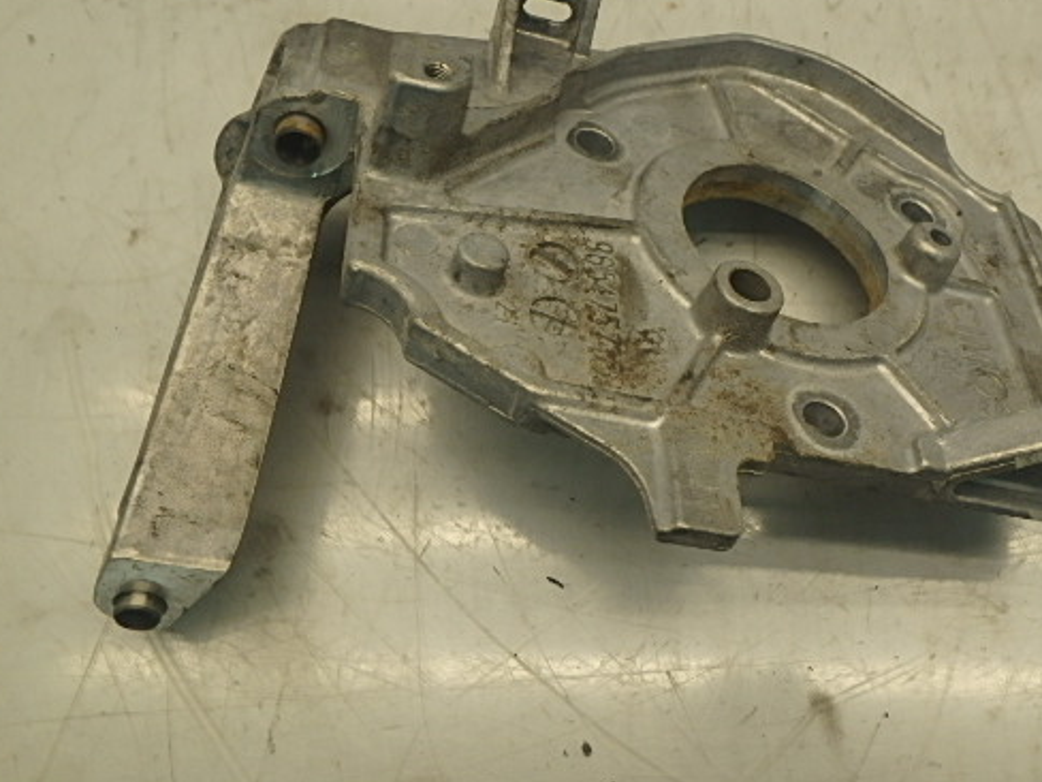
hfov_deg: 48.9
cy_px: 361
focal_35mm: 38
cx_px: 583
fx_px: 1144
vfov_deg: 37.7
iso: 200
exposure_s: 1/50
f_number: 4.6
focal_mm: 5.2
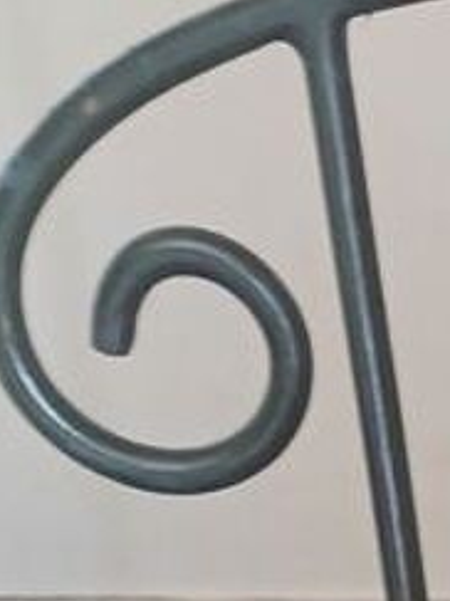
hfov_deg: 10.0
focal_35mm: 137
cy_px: 1329
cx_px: 898
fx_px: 2377
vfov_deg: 12.2
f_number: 1.8
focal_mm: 4.6
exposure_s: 1/25
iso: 640
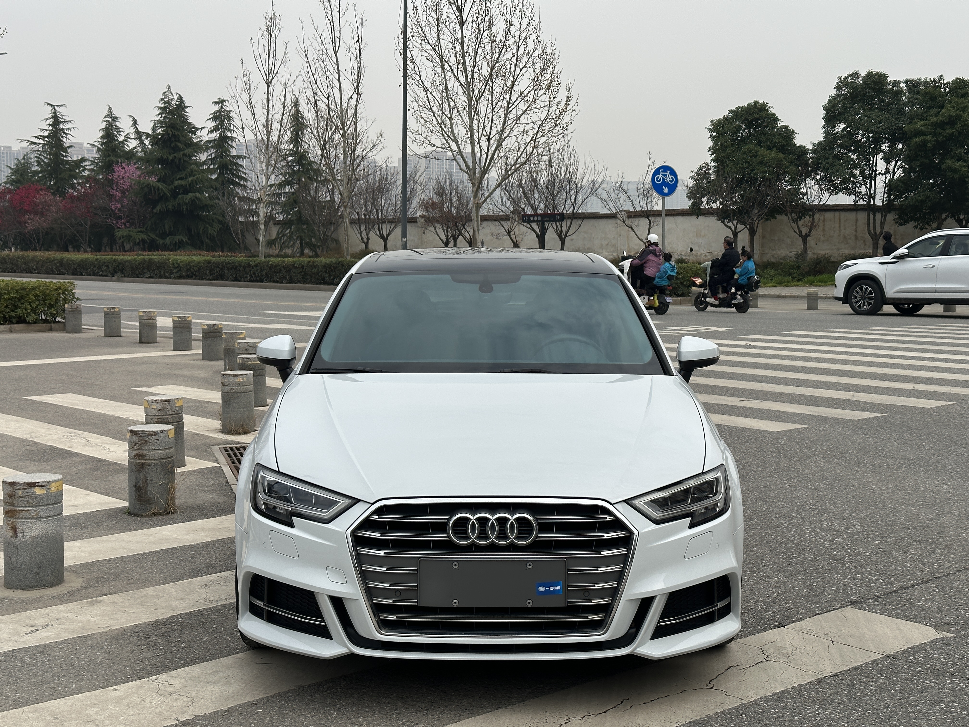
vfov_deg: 30.3
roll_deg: -0.1
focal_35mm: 48
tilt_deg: -4.7
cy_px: 364
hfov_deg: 39.7
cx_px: 484
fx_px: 1344
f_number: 1.78
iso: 64
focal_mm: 6.86
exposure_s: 1/6211
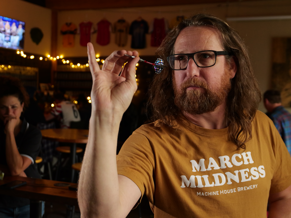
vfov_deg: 29.1
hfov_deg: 38.2
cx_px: 146
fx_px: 420
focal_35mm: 50
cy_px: 109
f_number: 2.7
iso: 1250
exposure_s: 1/60
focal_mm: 22.7
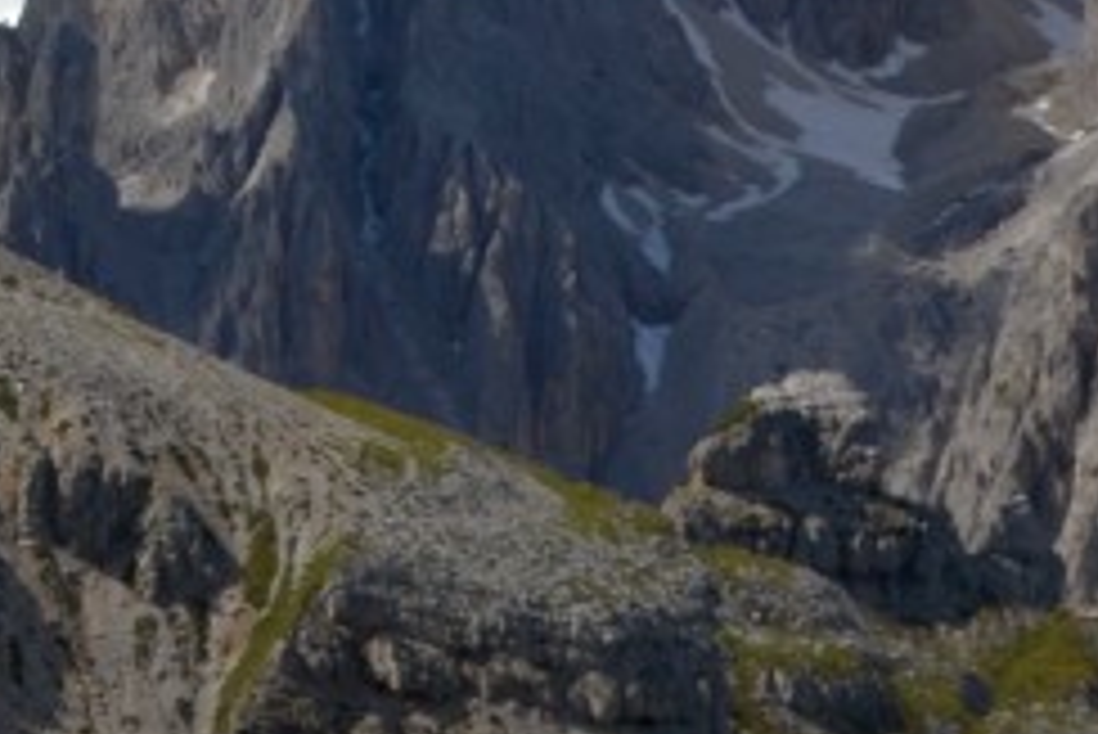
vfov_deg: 5.7
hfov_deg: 8.6
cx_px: 40
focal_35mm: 239
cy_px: -466
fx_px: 7294
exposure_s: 1/200
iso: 100
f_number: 7.1
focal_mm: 38
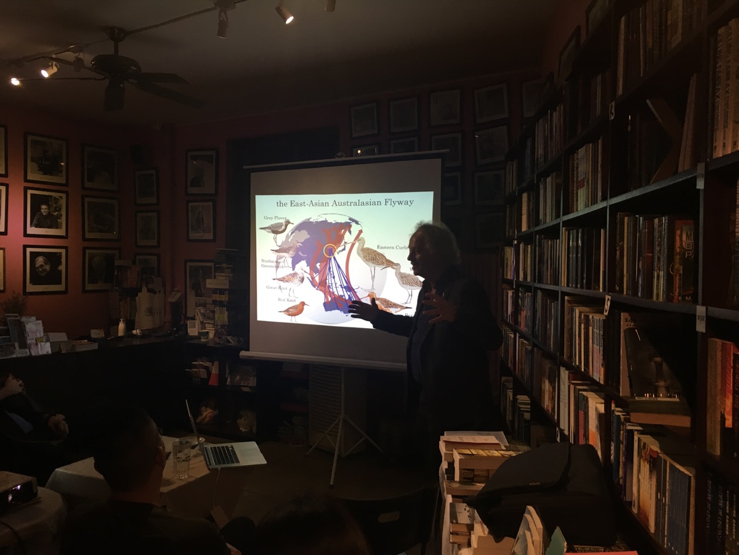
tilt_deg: -1.5
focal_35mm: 29
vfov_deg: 48.2
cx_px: 370
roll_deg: +0.2
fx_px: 619
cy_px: 278
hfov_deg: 61.7
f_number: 2.2
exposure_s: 1/33
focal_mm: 4.15
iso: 100
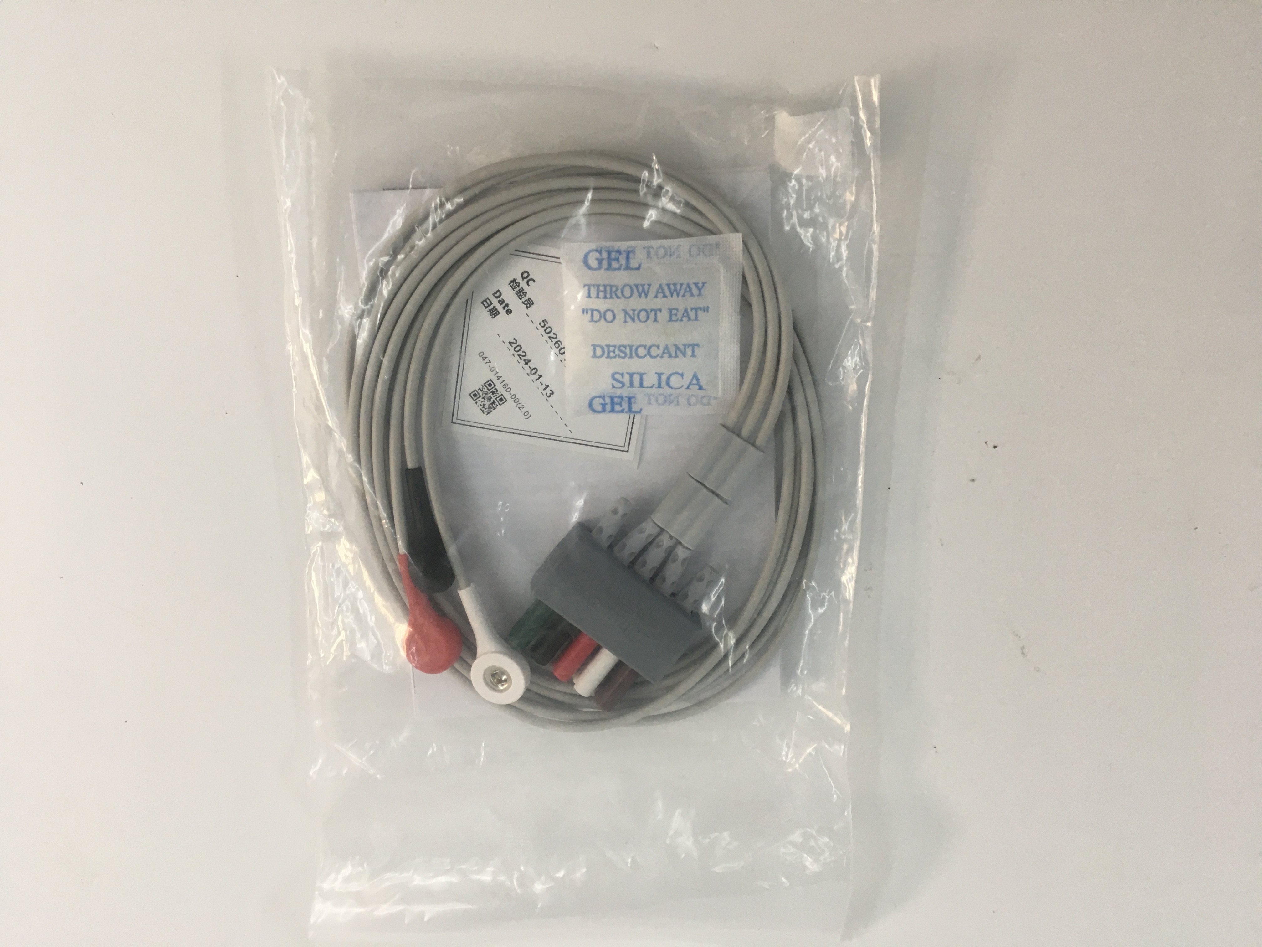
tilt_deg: -73.5
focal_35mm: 29
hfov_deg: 61.7
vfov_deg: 48.2
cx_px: 631
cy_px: 474
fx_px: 1057
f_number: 2.2
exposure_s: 1/33
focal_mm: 4.15
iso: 50
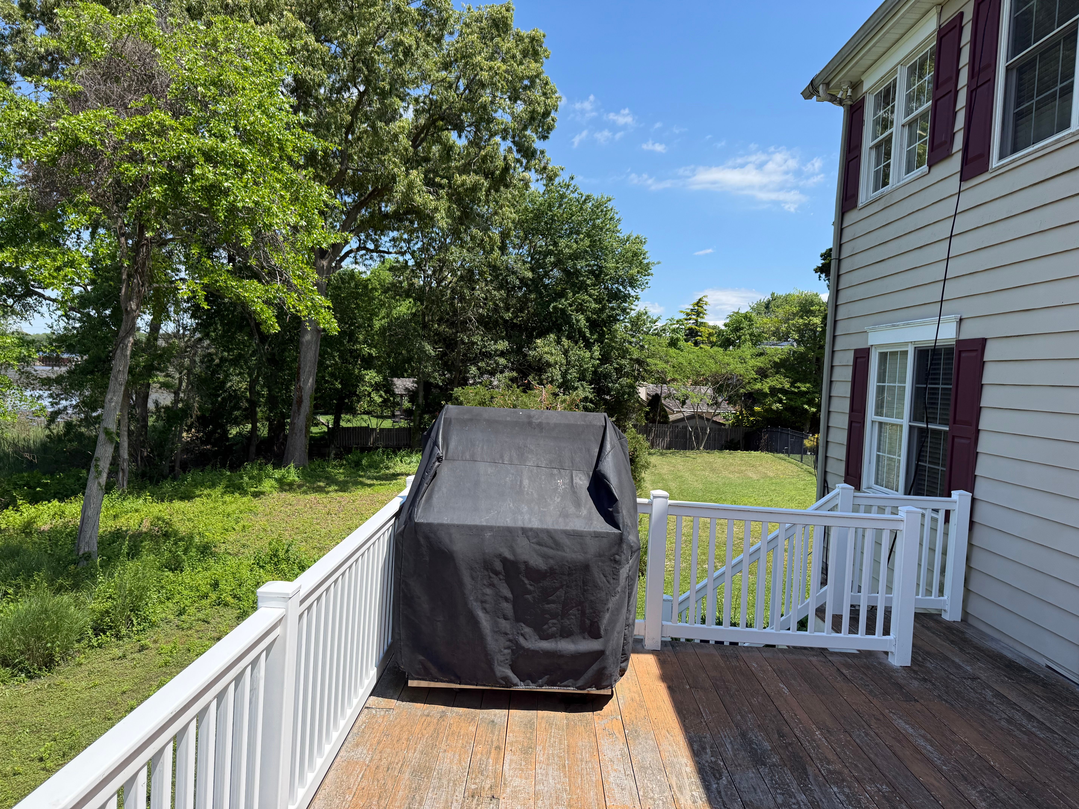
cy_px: 404
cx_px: 540
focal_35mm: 24
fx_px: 748
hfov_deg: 71.6
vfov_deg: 56.8
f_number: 1.78
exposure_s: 1/4405
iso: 125
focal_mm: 6.76
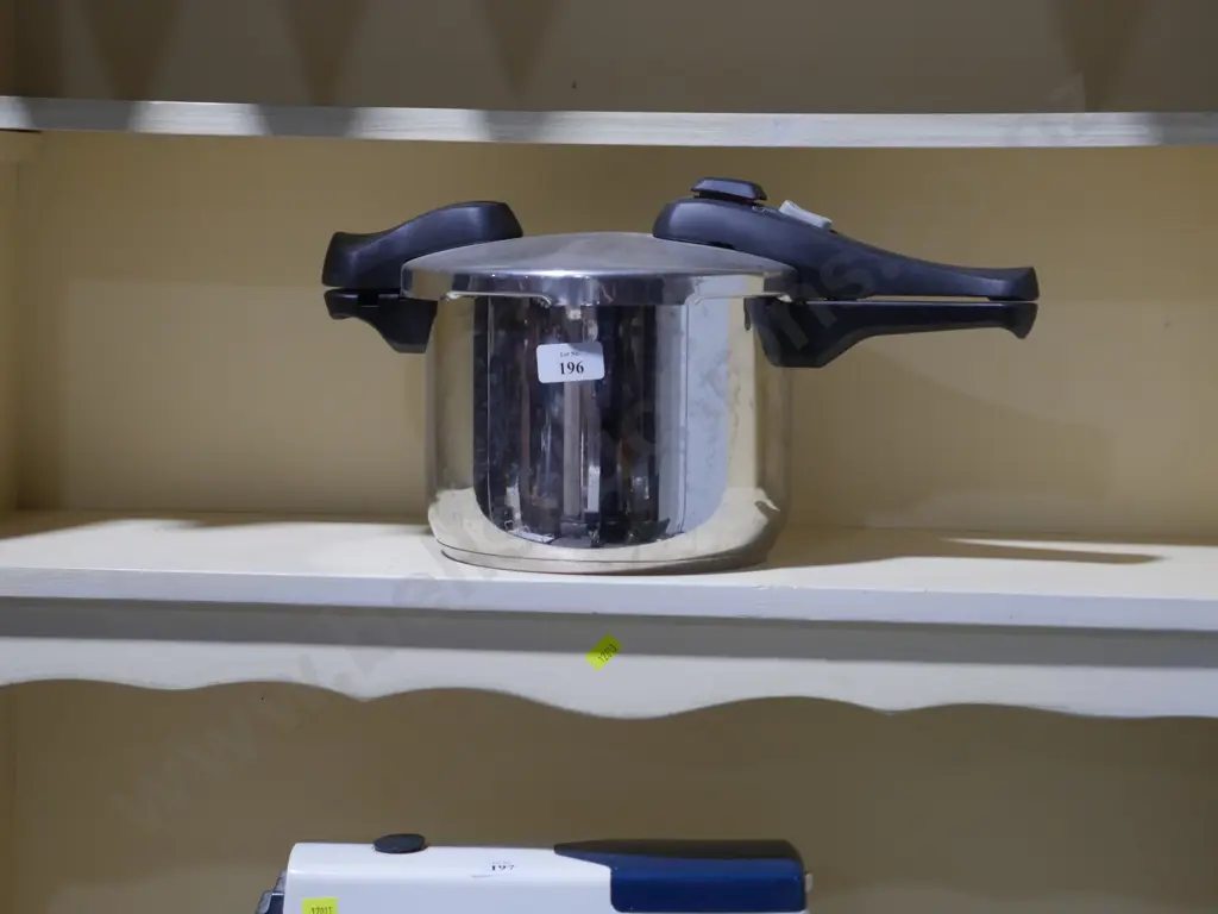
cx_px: 609
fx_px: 2956
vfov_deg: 17.6
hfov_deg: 23.3
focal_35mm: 84
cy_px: 457
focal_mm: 42
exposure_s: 1/100
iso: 640
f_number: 5.6
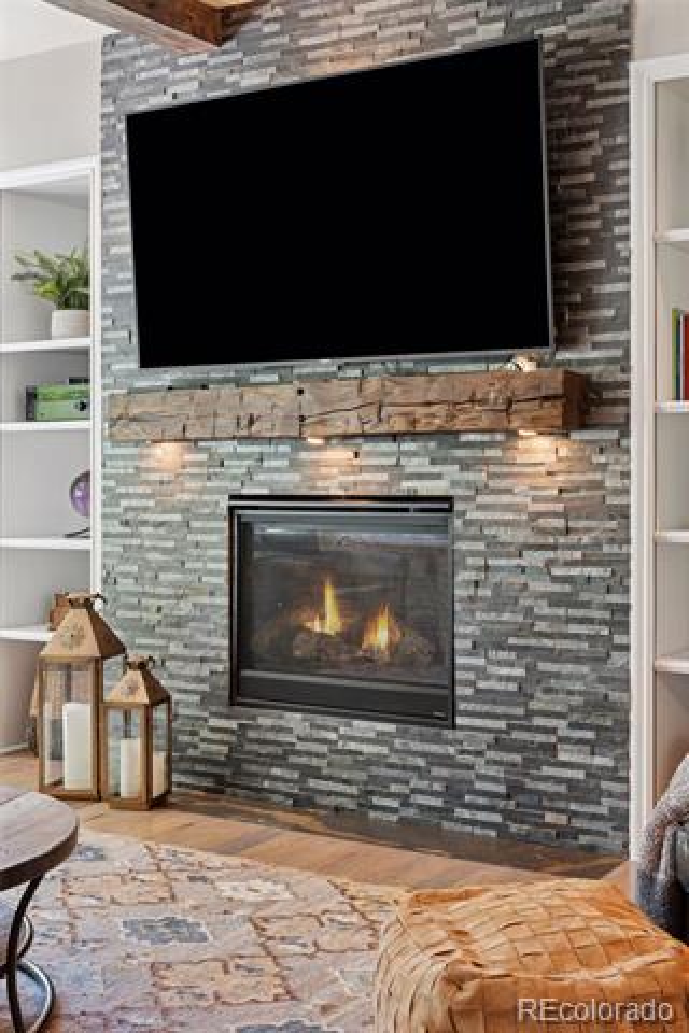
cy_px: 516
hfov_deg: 29.2
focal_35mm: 46
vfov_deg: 42.7
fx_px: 1320
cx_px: 344
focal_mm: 46
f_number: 8
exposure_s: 1/5
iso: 400
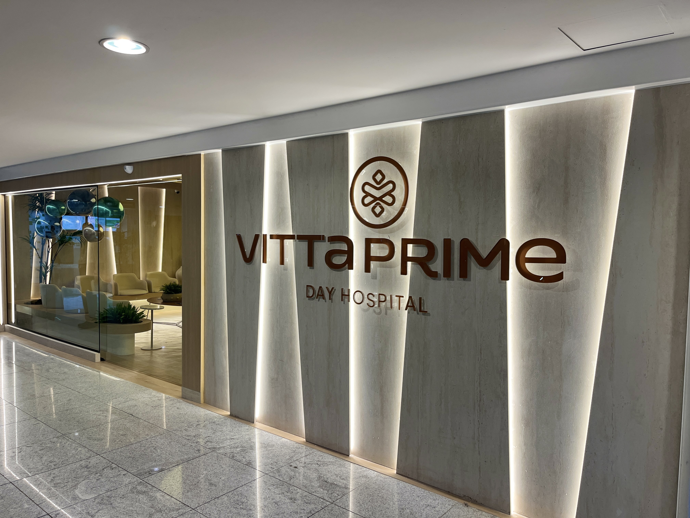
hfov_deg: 67.3
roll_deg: -0.7
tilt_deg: -2.5
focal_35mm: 26
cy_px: 259
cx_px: 345
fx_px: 518
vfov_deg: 53.1
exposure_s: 1/120
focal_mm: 5.1
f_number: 1.6
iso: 80
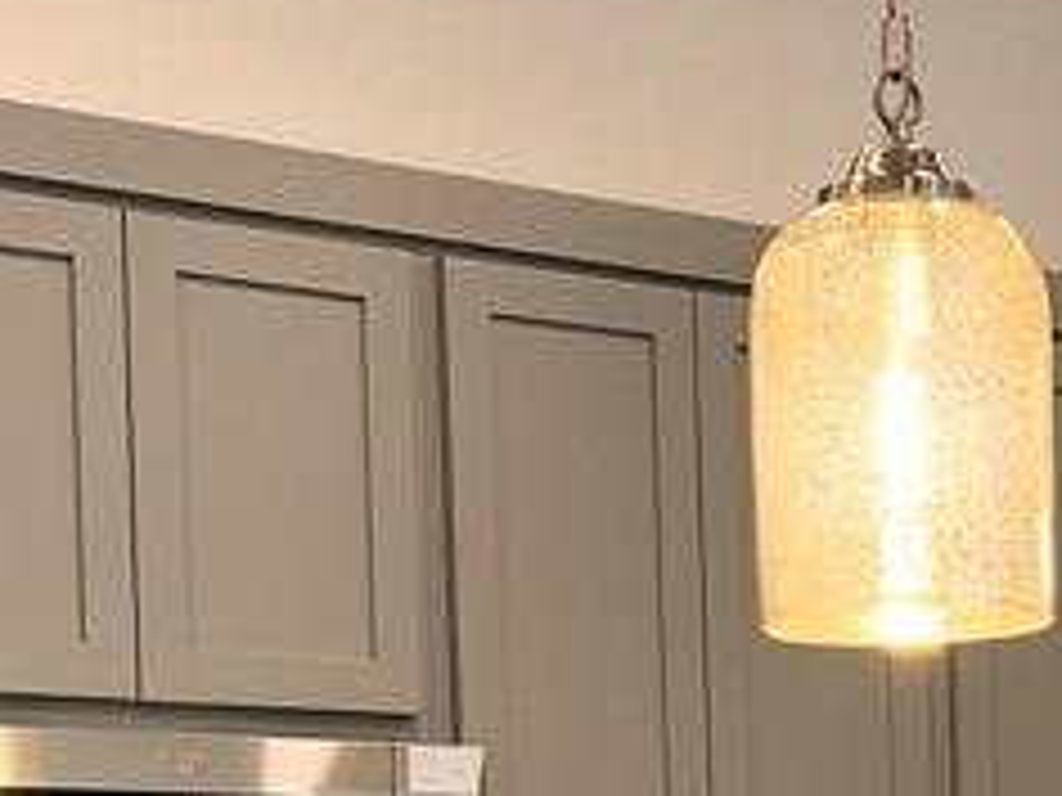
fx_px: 3467
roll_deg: +1.0
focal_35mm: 113
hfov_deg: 17.1
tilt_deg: -4.0
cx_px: 1004
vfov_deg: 12.6
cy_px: 1084
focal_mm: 5.7
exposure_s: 1/120
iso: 80
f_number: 1.5
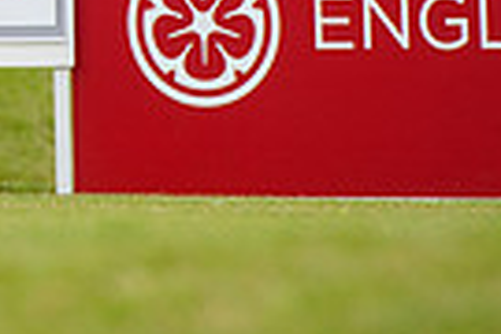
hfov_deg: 2.4
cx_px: -323
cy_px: -323
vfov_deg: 1.6
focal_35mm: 862
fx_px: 11995
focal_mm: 200
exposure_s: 1/2500
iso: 500
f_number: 5.6
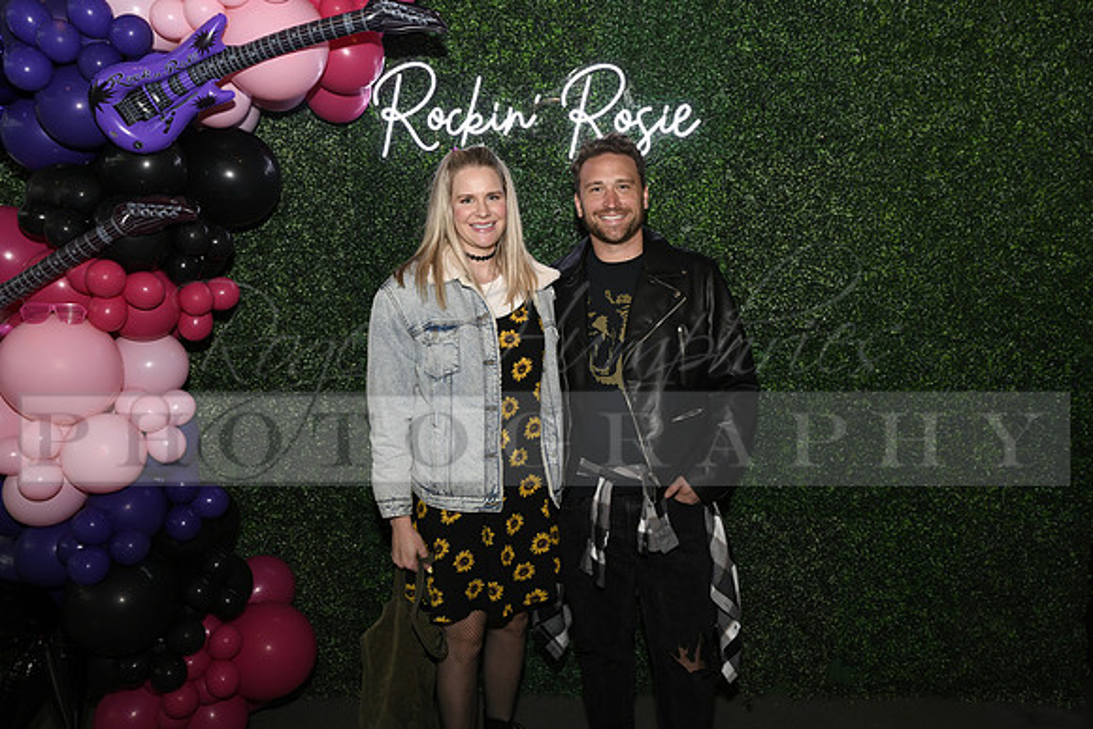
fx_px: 881
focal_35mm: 29
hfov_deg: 63.6
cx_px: 546
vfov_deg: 45.0
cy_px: 364
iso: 500
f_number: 6.3
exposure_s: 1/60
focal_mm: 29
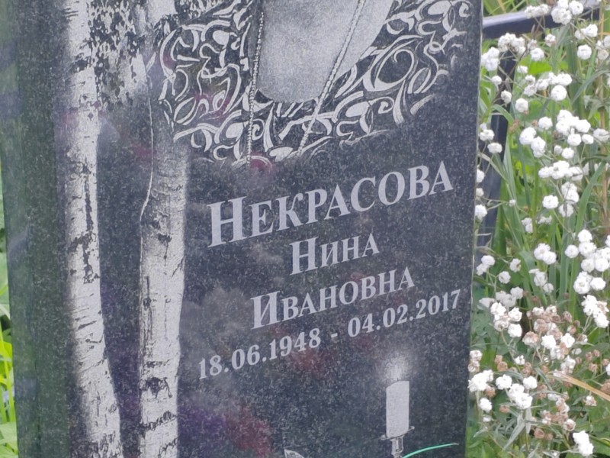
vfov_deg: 13.6
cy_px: 229
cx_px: 305
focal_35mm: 109
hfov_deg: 18.0
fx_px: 1921
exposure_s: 1/160
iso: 100
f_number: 1.9
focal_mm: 5.52
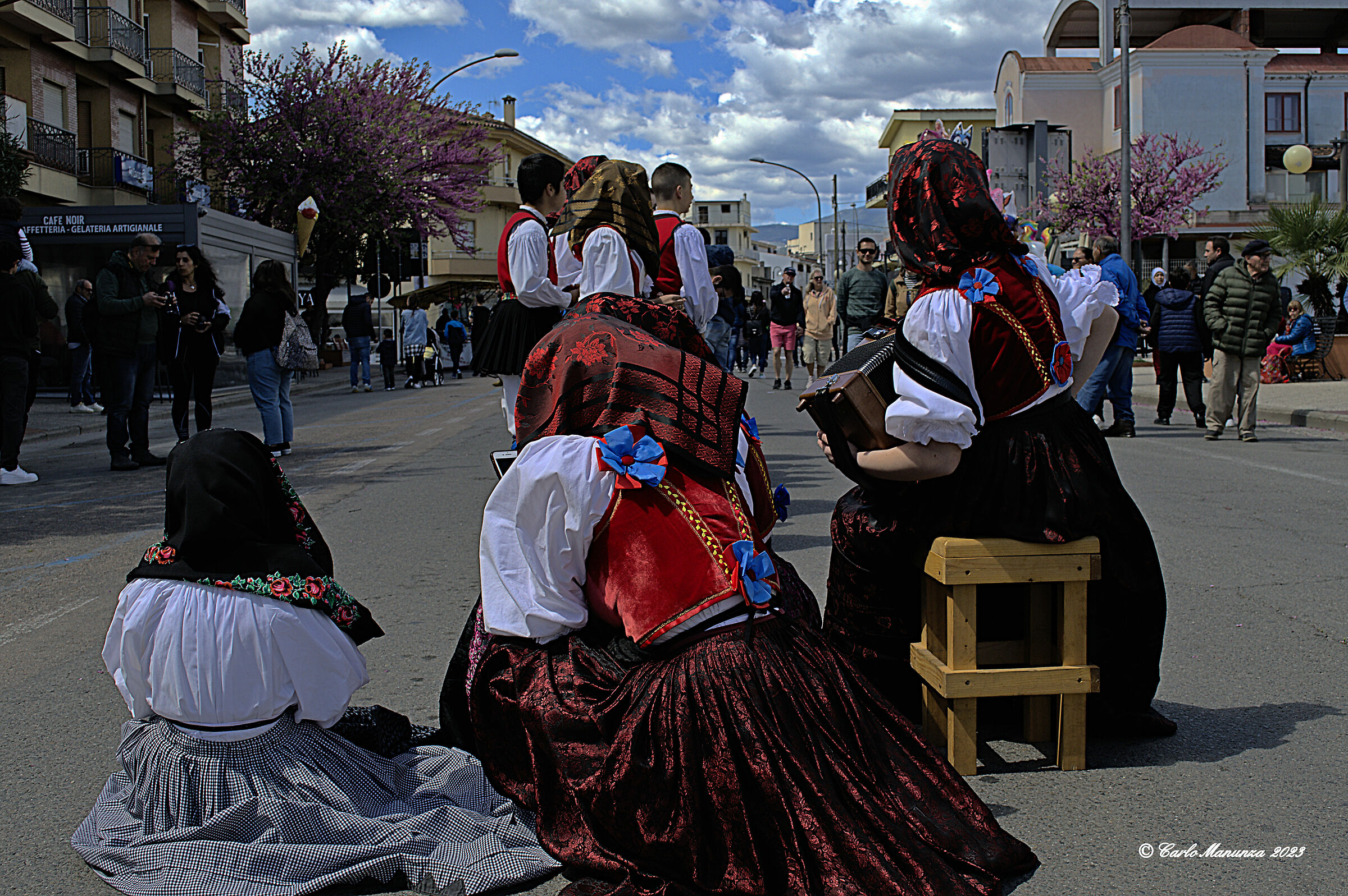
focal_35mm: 39
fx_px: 1459
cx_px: 674
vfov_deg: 34.2
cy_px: 448
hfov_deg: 49.6
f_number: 9
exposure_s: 1/200
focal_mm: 26
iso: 100
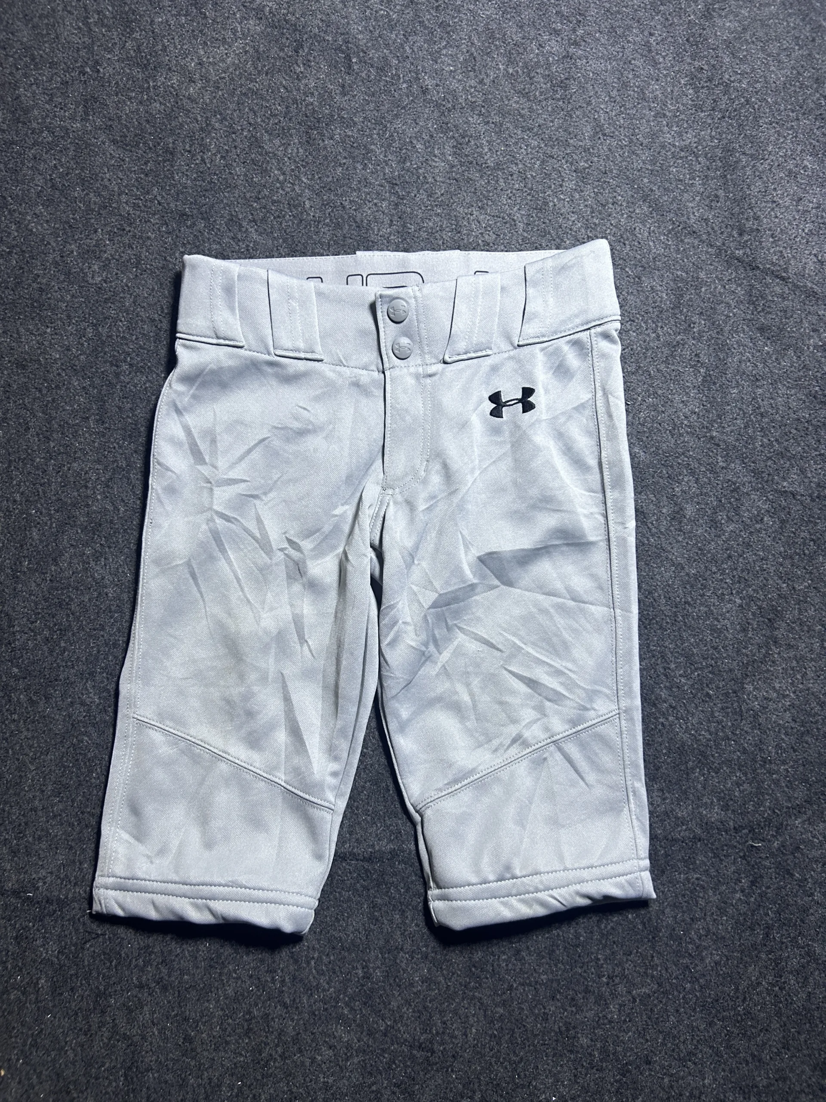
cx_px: 413
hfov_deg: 53.1
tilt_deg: -59.4
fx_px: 827
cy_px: 551
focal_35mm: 26
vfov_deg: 67.3
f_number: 1.5
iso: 200
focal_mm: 5.7
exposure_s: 1/50
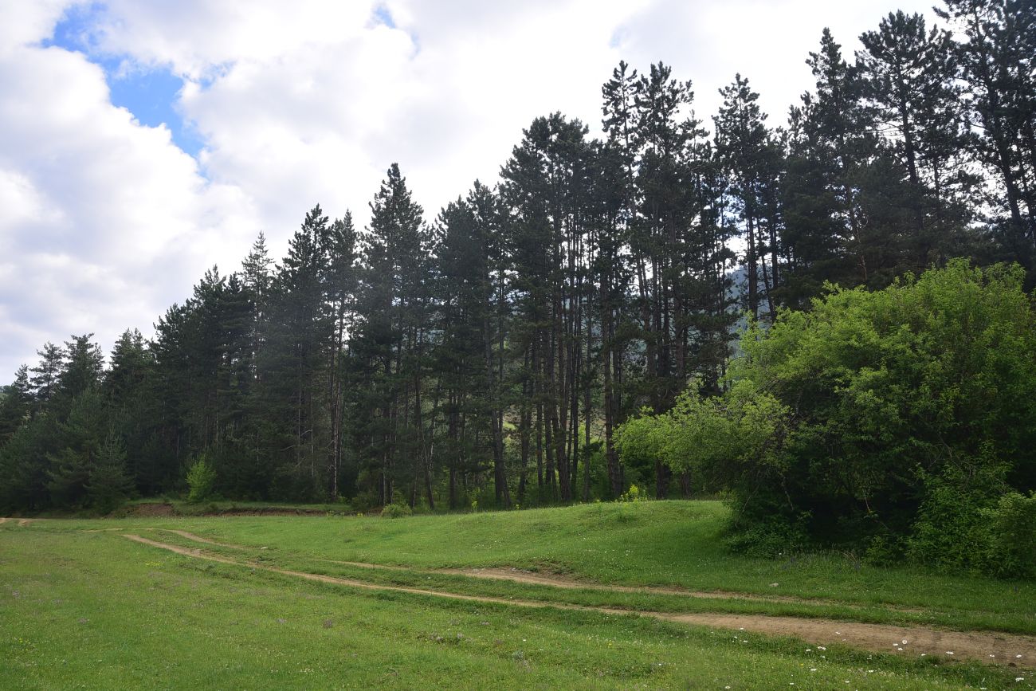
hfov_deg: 39.6
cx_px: 518
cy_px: 346
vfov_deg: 27.0
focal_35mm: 50
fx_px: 1439
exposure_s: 1/125
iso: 250
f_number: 10
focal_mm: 50
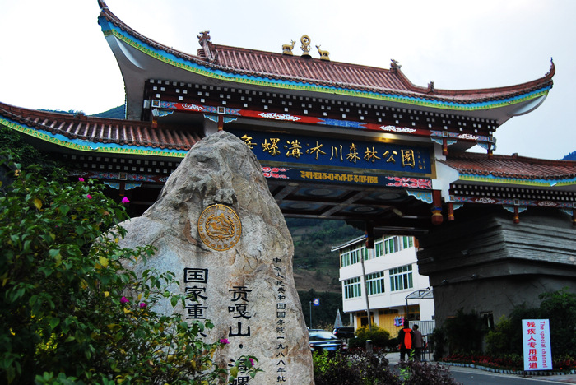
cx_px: 288
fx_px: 552
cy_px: 192
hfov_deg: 55.1
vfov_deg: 38.4
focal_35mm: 34
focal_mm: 23
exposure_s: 1/30
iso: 320
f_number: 3.8
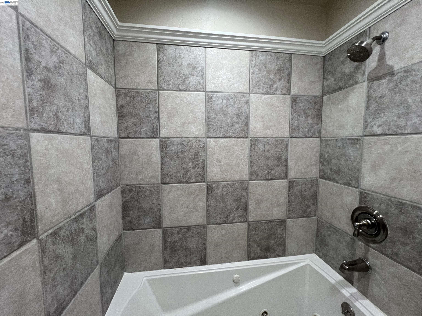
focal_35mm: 13
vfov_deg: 89.9
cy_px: 158
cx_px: 211
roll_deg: +0.7
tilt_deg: -5.5
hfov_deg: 106.2
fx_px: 158
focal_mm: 1.57
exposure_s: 1/120
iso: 160
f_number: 1.8
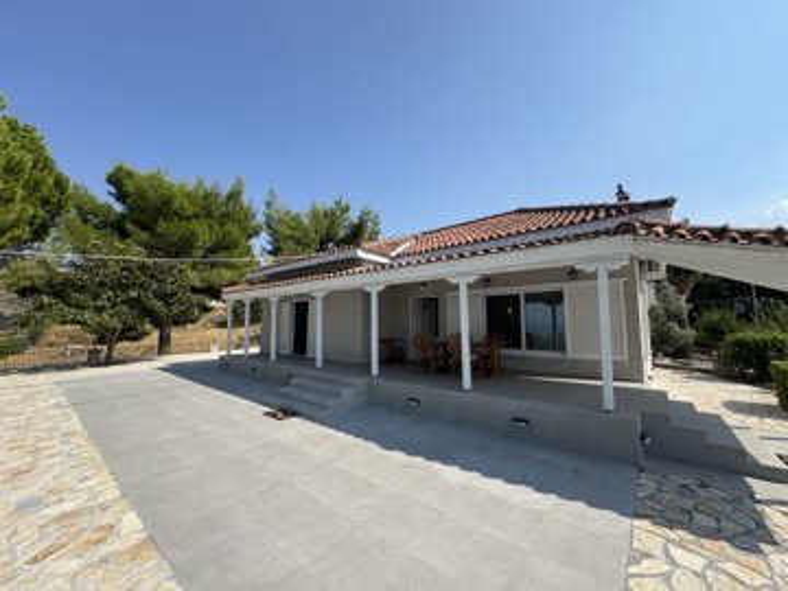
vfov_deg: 85.7
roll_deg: +0.9
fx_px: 319
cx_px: 394
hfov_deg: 102.1
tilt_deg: +6.3
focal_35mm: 14
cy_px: 296
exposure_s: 1/1637
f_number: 2.2
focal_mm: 2.22
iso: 50
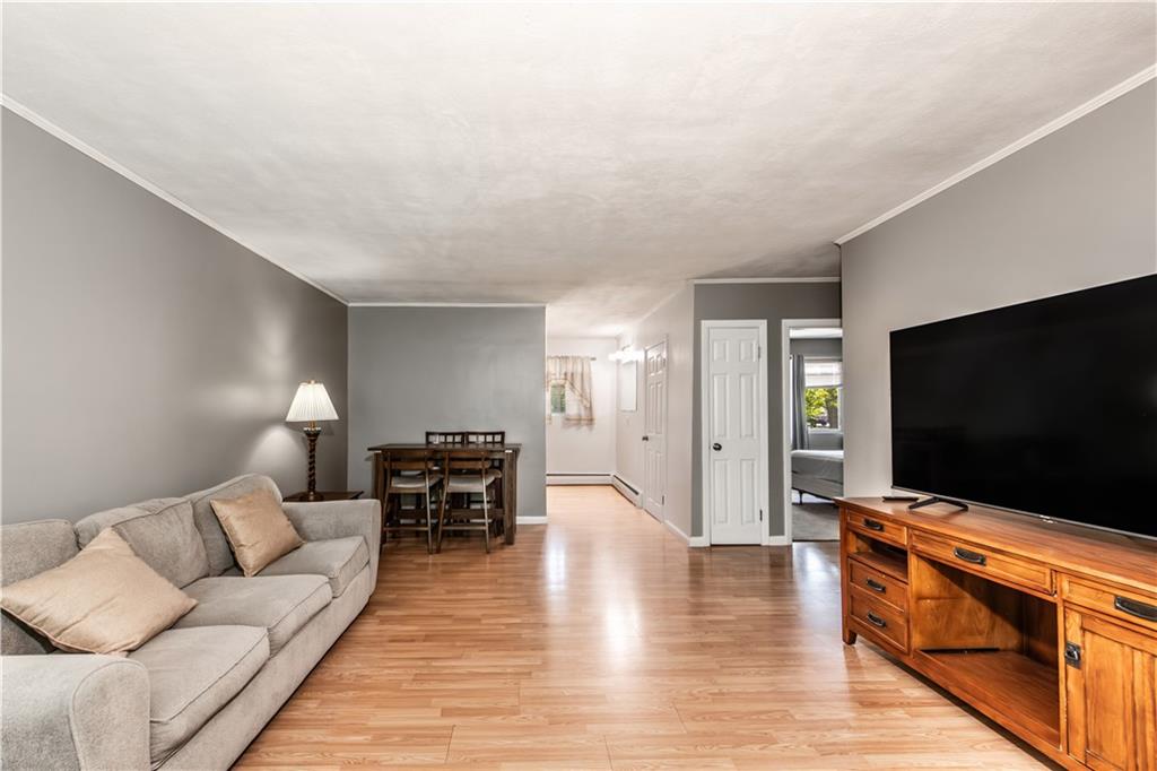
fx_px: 450
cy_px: 386
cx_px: 578
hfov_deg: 104.3
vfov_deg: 81.2
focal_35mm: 14
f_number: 10
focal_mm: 14
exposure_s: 1/20
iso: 800
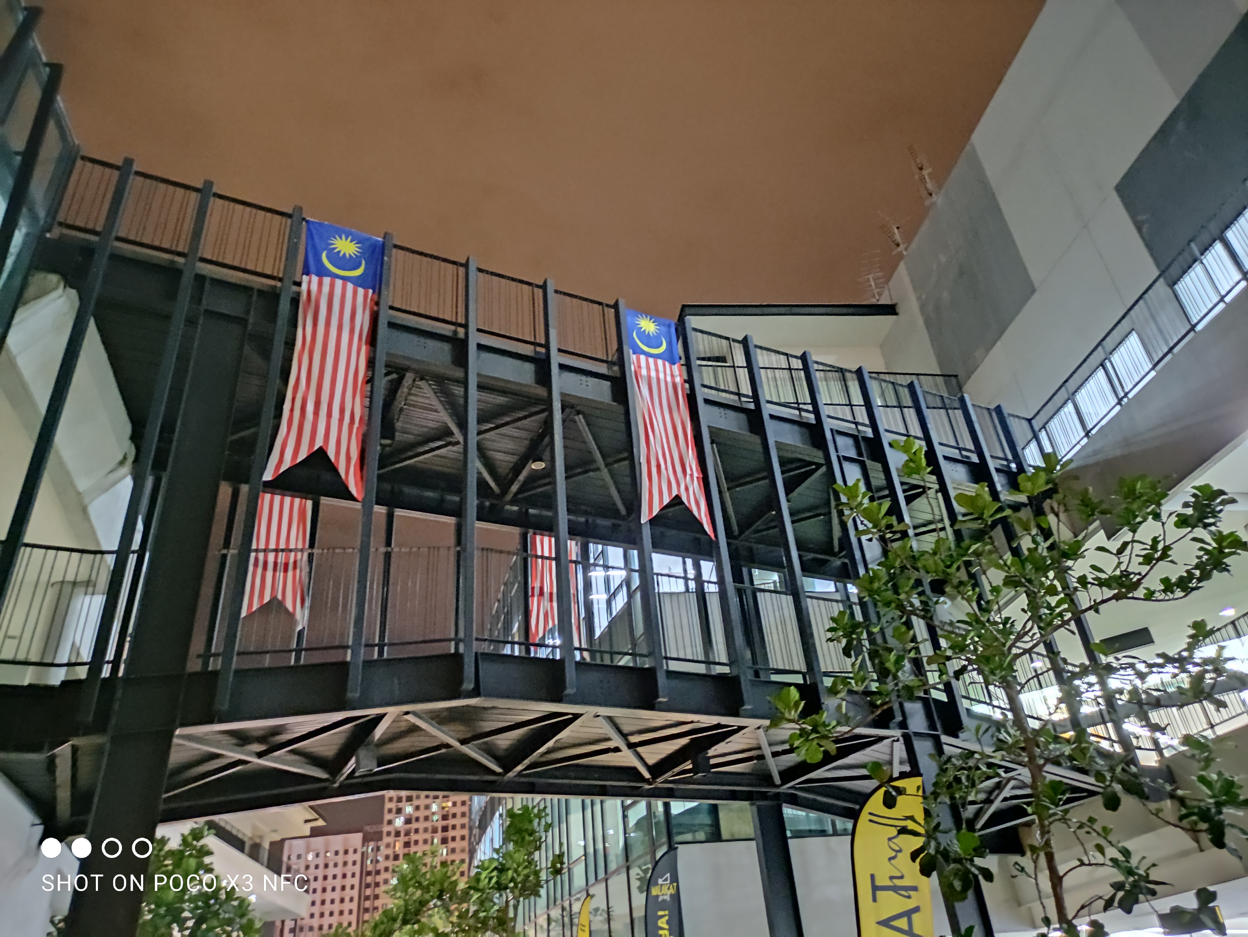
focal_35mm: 25
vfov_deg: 54.9
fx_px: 902
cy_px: 468
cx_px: 624
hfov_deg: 69.4
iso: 11620
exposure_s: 1/9
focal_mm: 5.43
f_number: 1.89
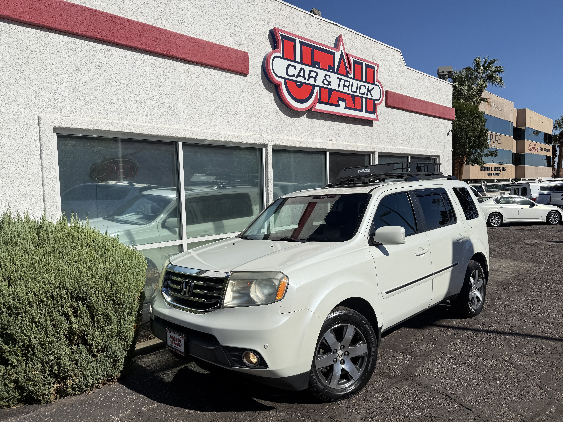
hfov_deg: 71.6
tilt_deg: -3.9
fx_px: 390
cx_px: 282
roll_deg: +1.1
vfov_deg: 56.8
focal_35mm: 24
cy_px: 211
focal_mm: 6.76
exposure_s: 1/10309
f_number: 1.78
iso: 80
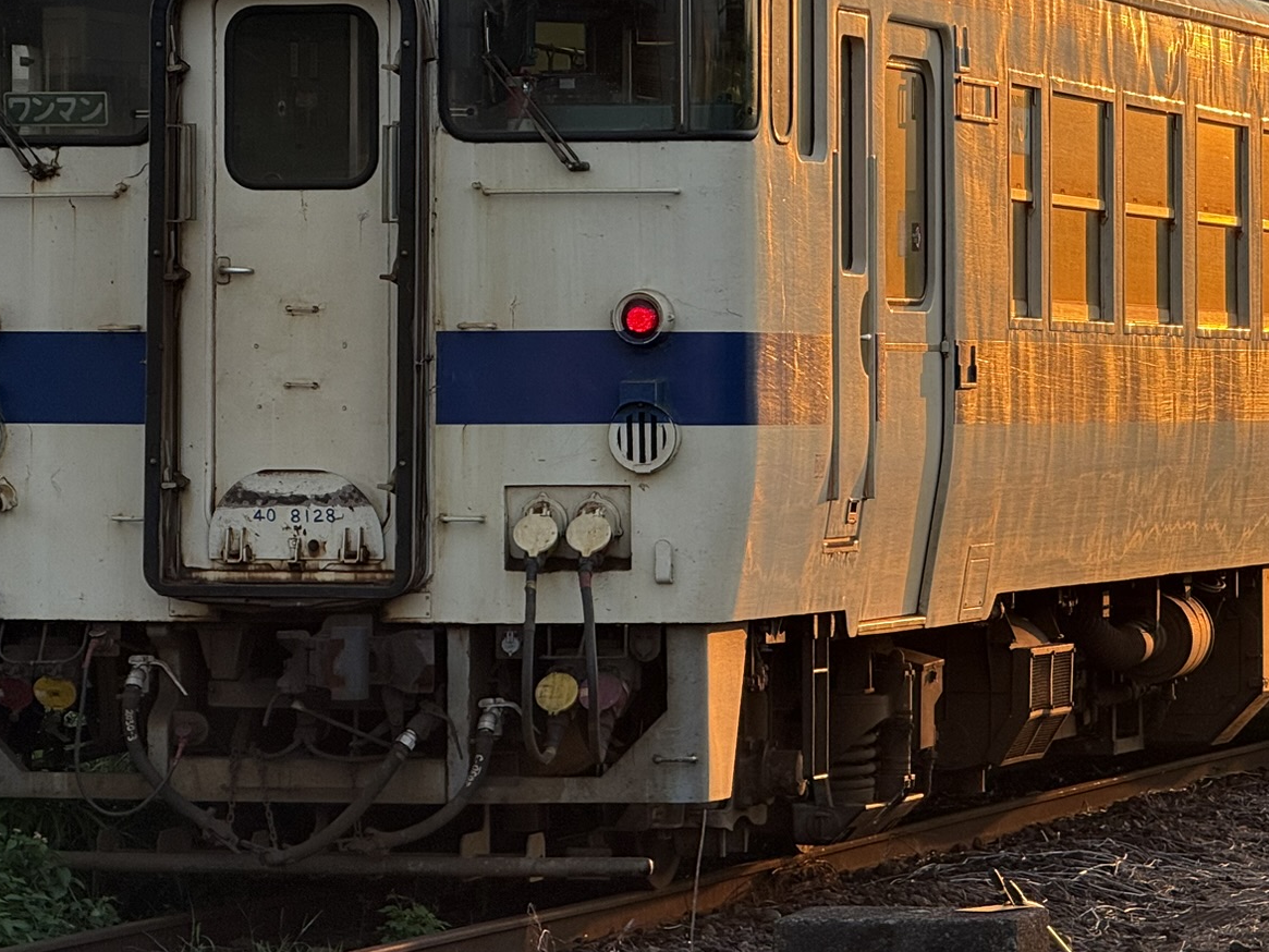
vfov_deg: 7.0
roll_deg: +0.0
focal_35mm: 211
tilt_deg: +0.4
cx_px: 757
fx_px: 7736
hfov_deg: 9.4
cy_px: 343
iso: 64
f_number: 2.8
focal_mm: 15.66
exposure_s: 1/296
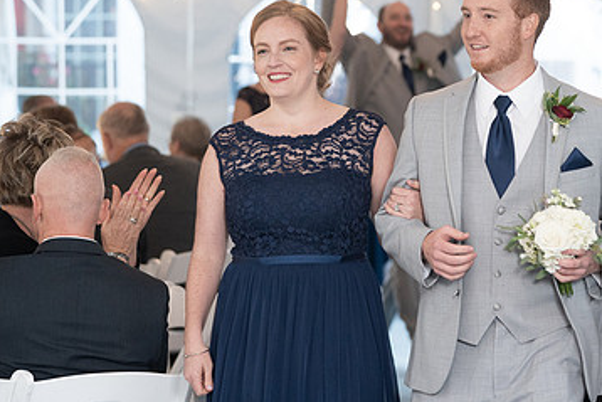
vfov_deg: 6.4
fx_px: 3613
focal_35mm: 216
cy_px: 101
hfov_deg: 9.5
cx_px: 463
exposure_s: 1/200
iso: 2000
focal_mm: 110
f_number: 4
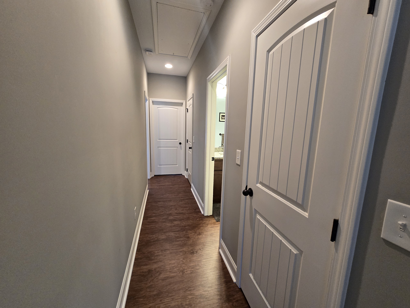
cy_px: 154
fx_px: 154
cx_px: 205
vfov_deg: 89.9
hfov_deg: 106.2
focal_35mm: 13
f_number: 2.2
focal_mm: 2.2
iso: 500
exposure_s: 1/60
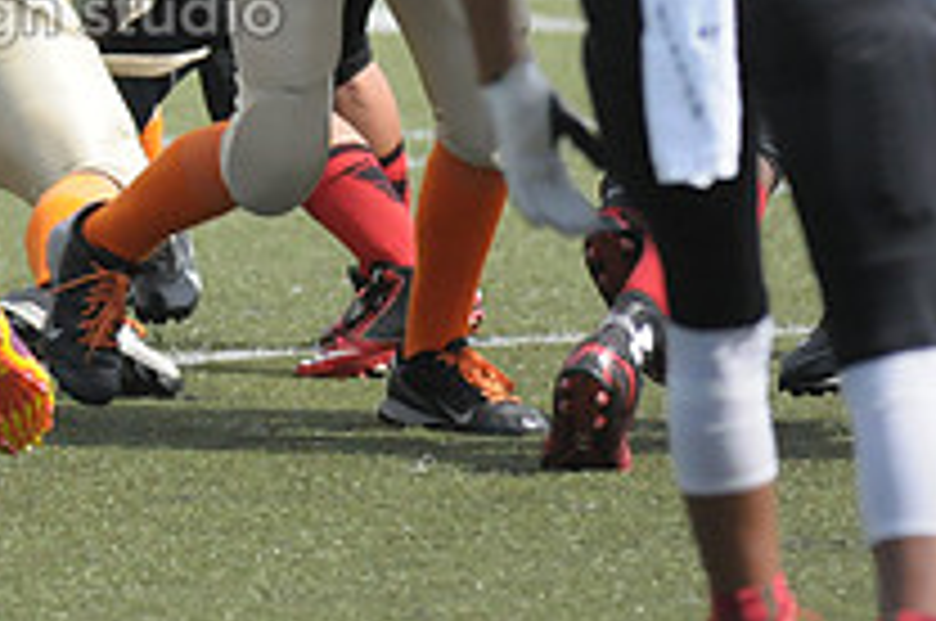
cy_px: -151
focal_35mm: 835
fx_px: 21676
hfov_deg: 2.5
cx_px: -202
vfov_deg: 1.6
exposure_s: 1/8000
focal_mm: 200
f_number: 4
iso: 1600
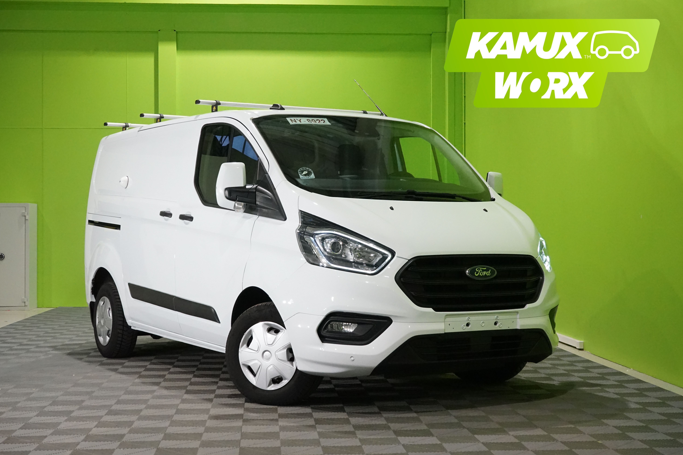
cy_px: 226
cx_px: 343
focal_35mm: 54
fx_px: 1024
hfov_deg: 36.9
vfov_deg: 25.1
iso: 6400
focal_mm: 53
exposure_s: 1/125
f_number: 10
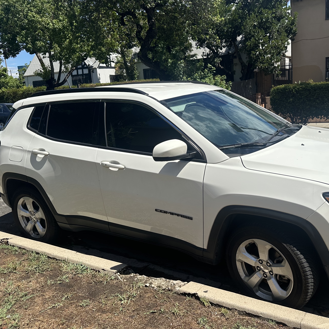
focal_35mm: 33
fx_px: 355
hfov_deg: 49.1
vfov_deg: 49.7
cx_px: 213
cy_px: 170
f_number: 1.78
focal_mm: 6.86
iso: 80
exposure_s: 1/5848
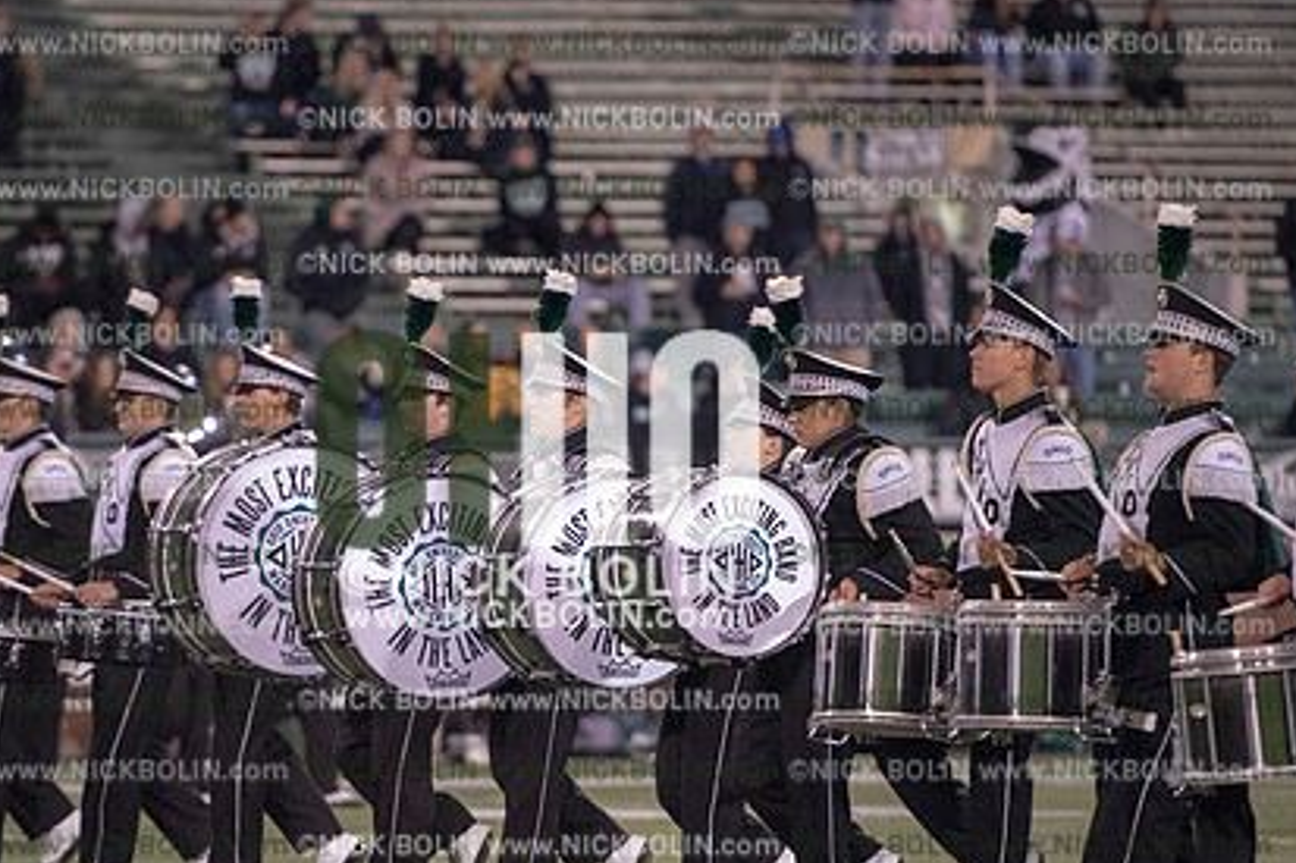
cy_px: 482
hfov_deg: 7.3
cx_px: 537
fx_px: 10111
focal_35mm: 281
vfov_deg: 4.9
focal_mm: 200
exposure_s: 1/1250
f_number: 3.2
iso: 5000
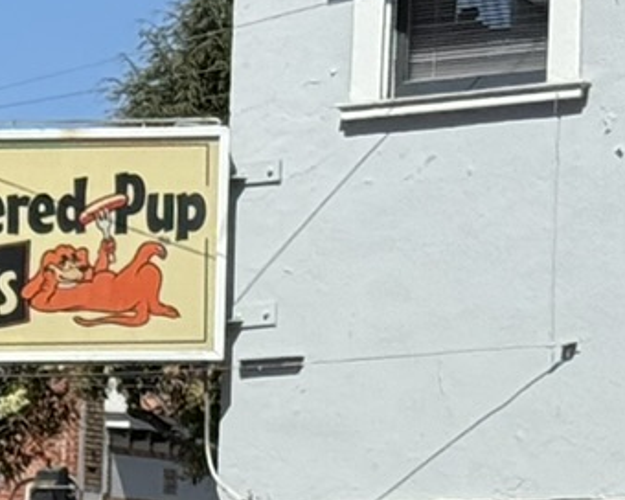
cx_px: -748
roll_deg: -1.6
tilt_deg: -1.5
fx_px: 5216
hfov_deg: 6.6
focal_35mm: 282
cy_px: 1004
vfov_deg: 5.4
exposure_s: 1/4878
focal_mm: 6.76
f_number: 1.78
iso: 64
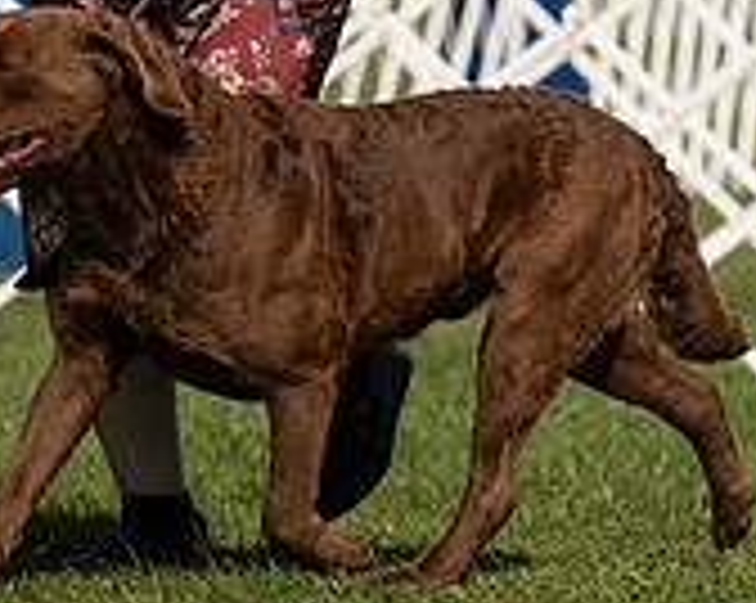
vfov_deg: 2.0
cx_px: -214
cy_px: -32
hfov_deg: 2.6
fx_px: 16896
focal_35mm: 756
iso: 100
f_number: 3.2
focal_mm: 200
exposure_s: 1/2500
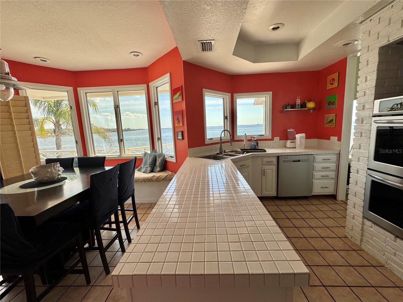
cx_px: 202
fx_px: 163
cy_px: 151
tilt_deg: -8.5
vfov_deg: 85.7
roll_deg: +1.7
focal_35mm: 14
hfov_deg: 102.1
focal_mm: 2.22
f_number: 2.2
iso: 40
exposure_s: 1/297
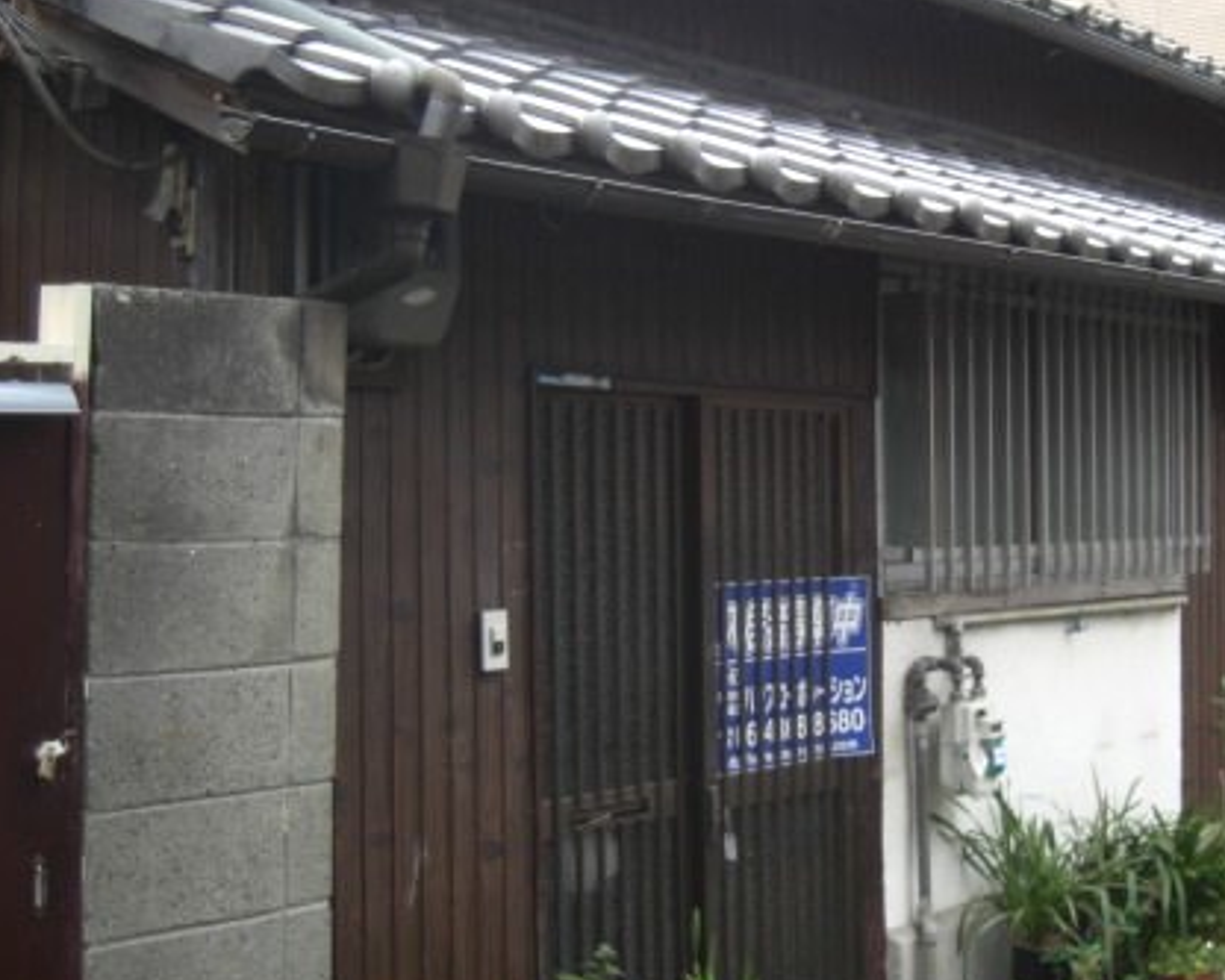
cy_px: 456
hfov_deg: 32.6
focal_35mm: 57
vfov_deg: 26.7
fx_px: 2067
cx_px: 866
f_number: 2.8
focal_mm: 7.9
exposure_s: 1/250
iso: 80
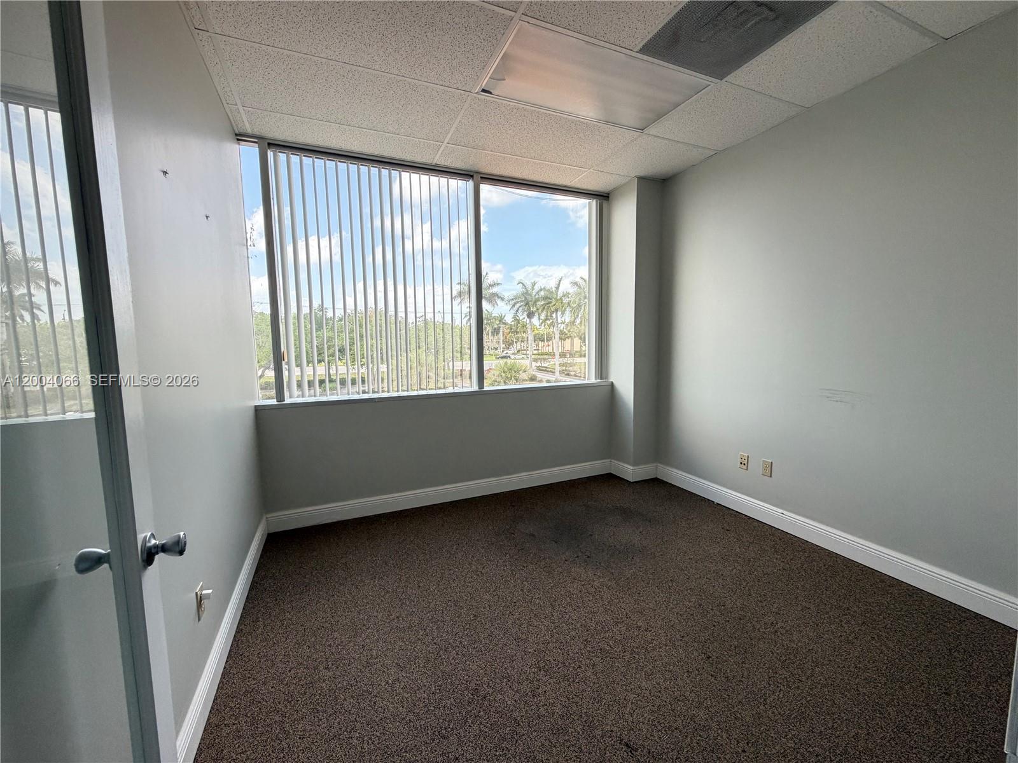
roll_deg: +1.0
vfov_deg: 85.7
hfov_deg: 102.1
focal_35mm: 14
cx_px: 509
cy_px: 382
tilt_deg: -5.9
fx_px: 412
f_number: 2.2
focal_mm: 2.22
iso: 160
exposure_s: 1/121
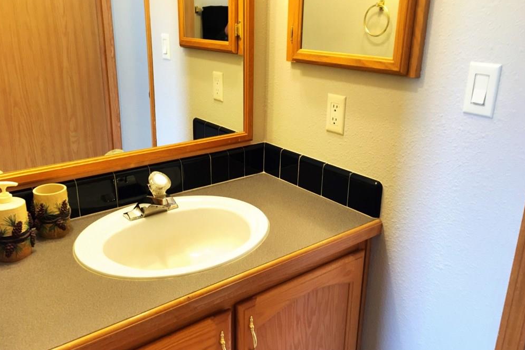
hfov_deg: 60.3
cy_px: 171
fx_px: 452
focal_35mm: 31
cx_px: 257
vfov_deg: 42.4
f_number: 2.2
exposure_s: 1/30
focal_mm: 4.15
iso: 32
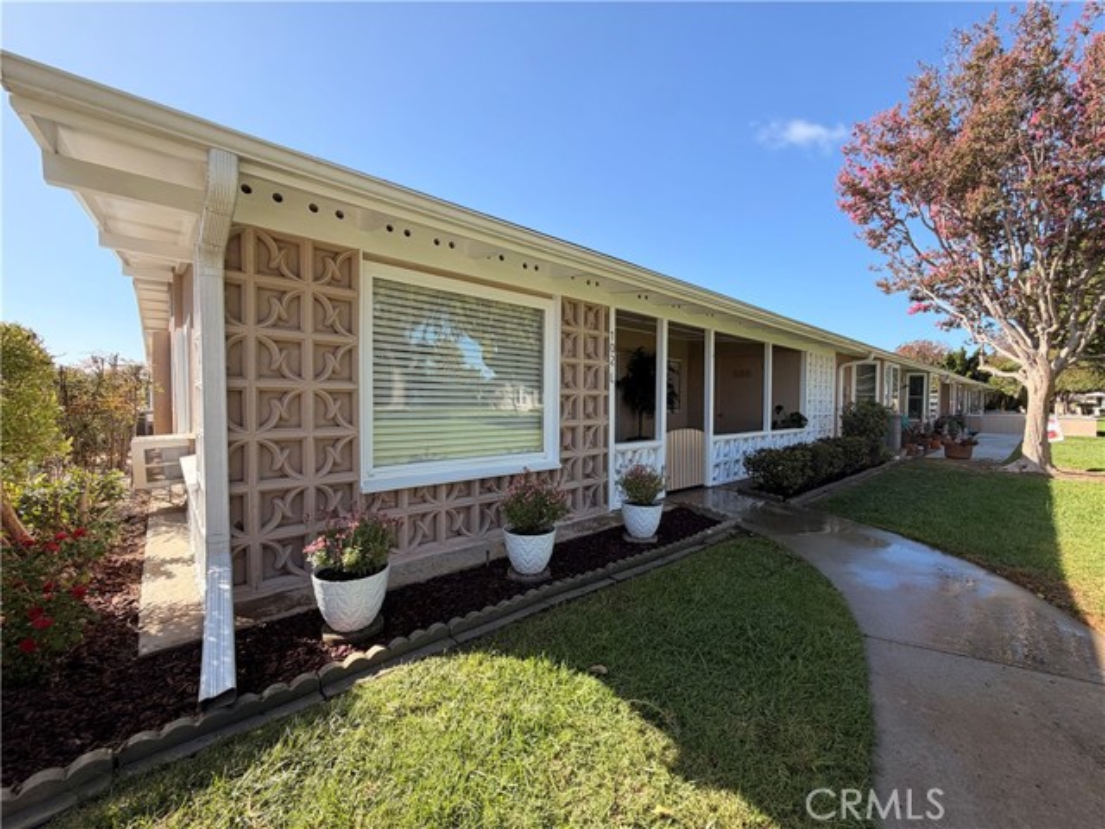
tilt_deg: -0.6
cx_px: 552
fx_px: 447
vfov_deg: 85.7
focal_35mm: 14
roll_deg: -0.7
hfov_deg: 102.1
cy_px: 414
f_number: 2.2
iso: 40
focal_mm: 2.22
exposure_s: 1/644
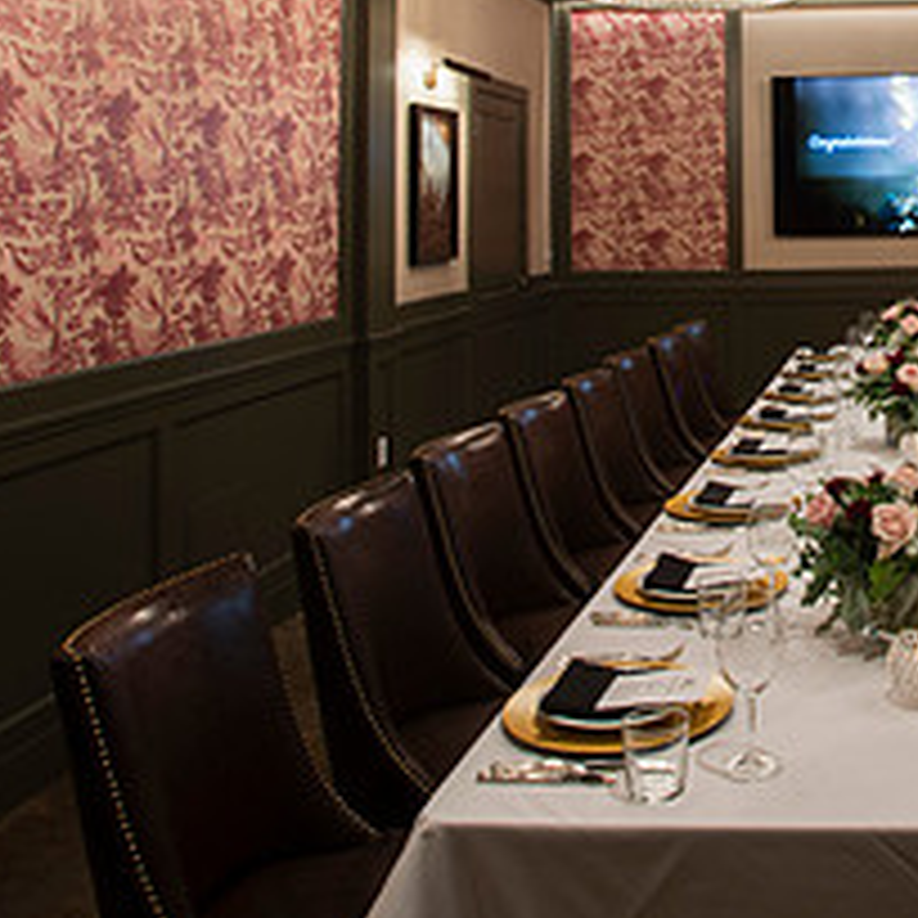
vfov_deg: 38.7
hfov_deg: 37.3
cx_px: 882
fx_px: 1230
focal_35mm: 41
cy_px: 128
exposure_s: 5
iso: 200
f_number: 20
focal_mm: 17
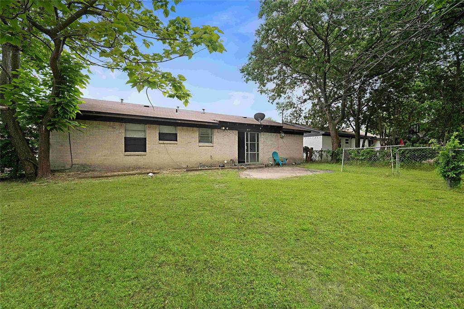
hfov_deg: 104.3
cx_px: 232
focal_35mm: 14
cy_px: 154
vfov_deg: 81.2
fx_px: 180
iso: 500
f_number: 9
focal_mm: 14
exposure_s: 1/125
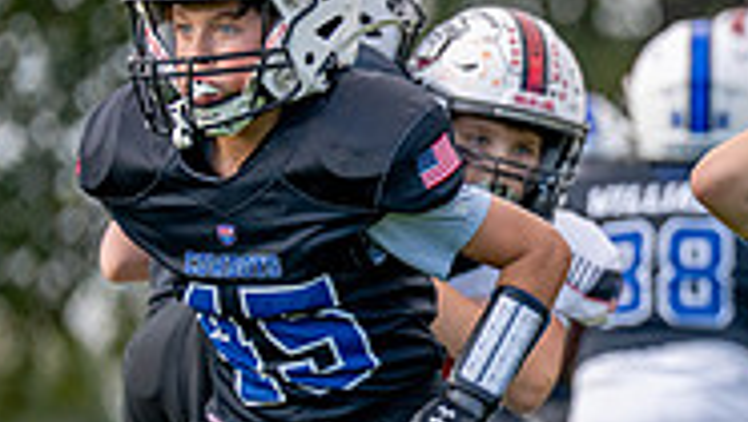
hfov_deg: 2.5
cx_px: 959
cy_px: 279
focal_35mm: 852
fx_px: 16913
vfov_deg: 1.4
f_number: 2.8
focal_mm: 200
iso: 400
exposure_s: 1/3200
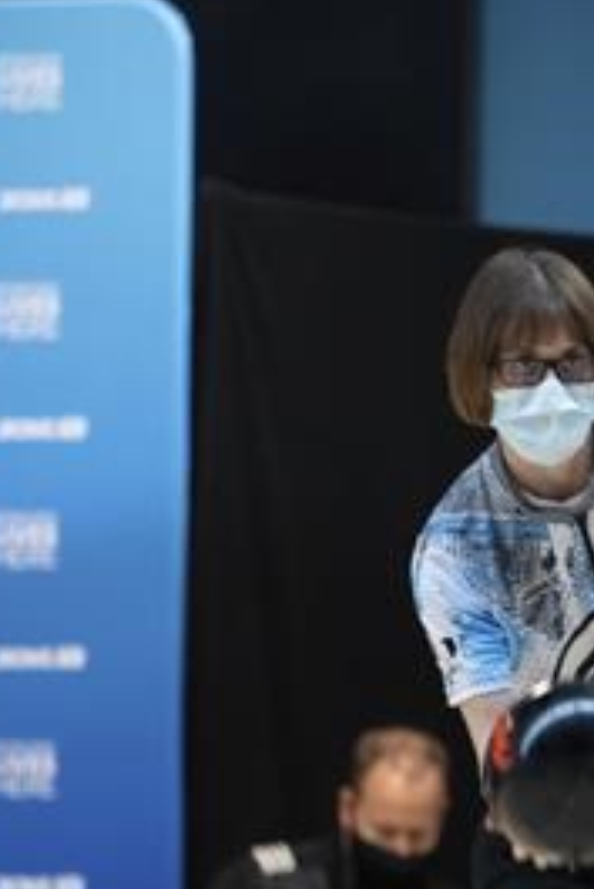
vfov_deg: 3.1
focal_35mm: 662
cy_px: 862
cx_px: 576
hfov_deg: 2.1
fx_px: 16362
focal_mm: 180
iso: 1000
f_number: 2.8
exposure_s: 1/125
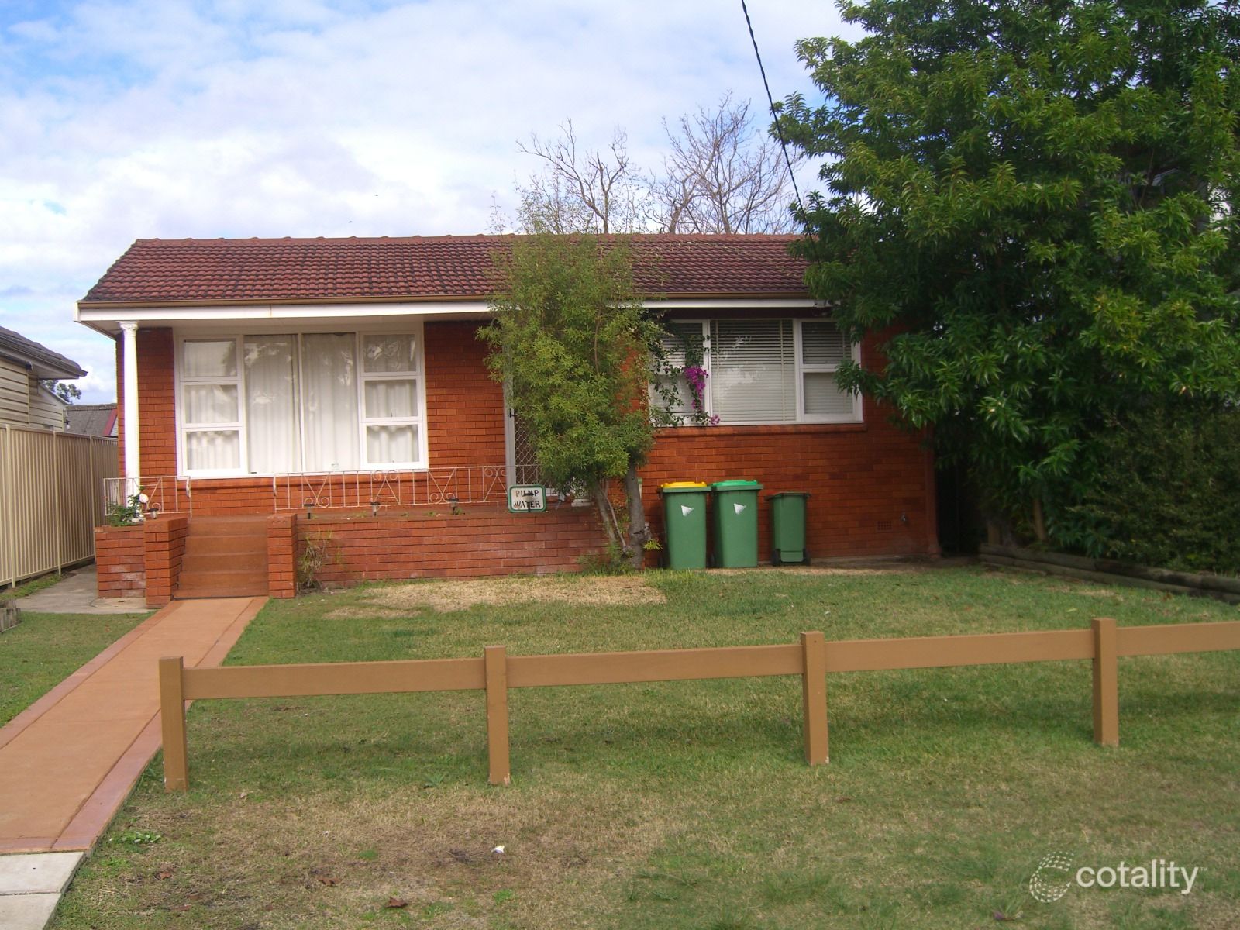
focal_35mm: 38
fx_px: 1361
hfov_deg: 49.0
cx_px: 620
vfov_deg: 37.7
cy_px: 465
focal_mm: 7.9
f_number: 2.8
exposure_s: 1/800
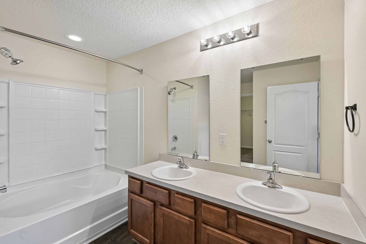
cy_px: 122
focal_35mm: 16
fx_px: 163
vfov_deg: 73.7
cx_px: 183
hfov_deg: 96.7
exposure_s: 1/15
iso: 400
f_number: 8
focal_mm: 16
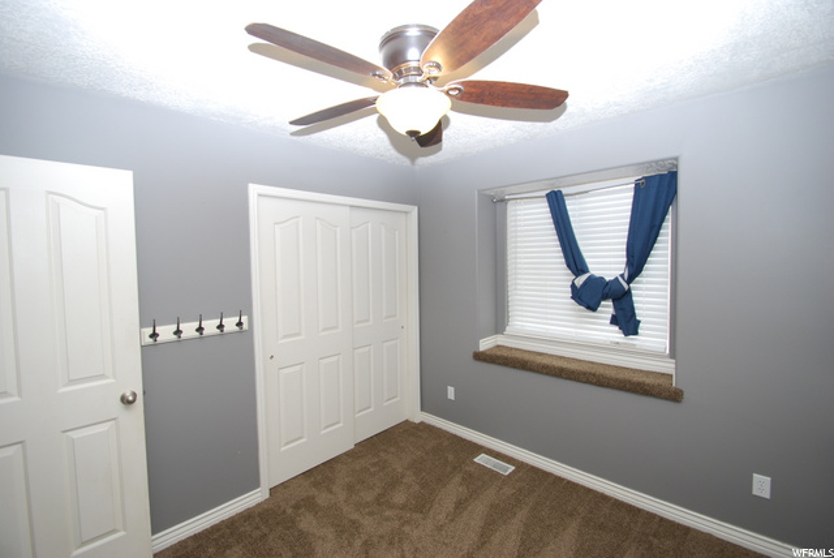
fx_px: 348
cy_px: 279
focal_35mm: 15
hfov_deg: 100.3
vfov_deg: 77.4
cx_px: 417
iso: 200
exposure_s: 1/60
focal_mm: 10
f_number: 4
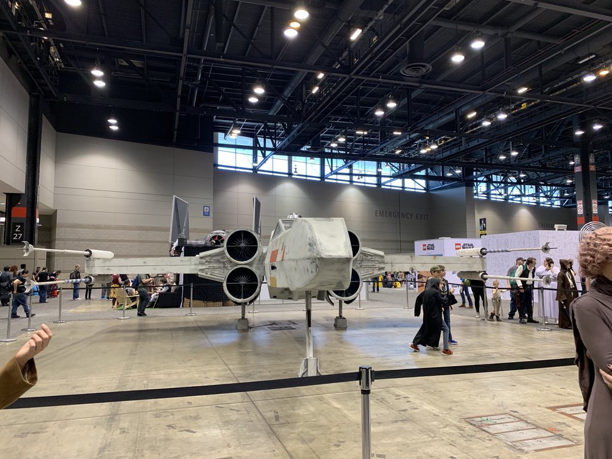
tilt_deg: +3.9
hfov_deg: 67.3
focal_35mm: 26
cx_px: 306
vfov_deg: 53.1
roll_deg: +0.3
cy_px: 230
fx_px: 460
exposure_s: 1/60
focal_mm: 4.25
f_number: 1.8
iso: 125
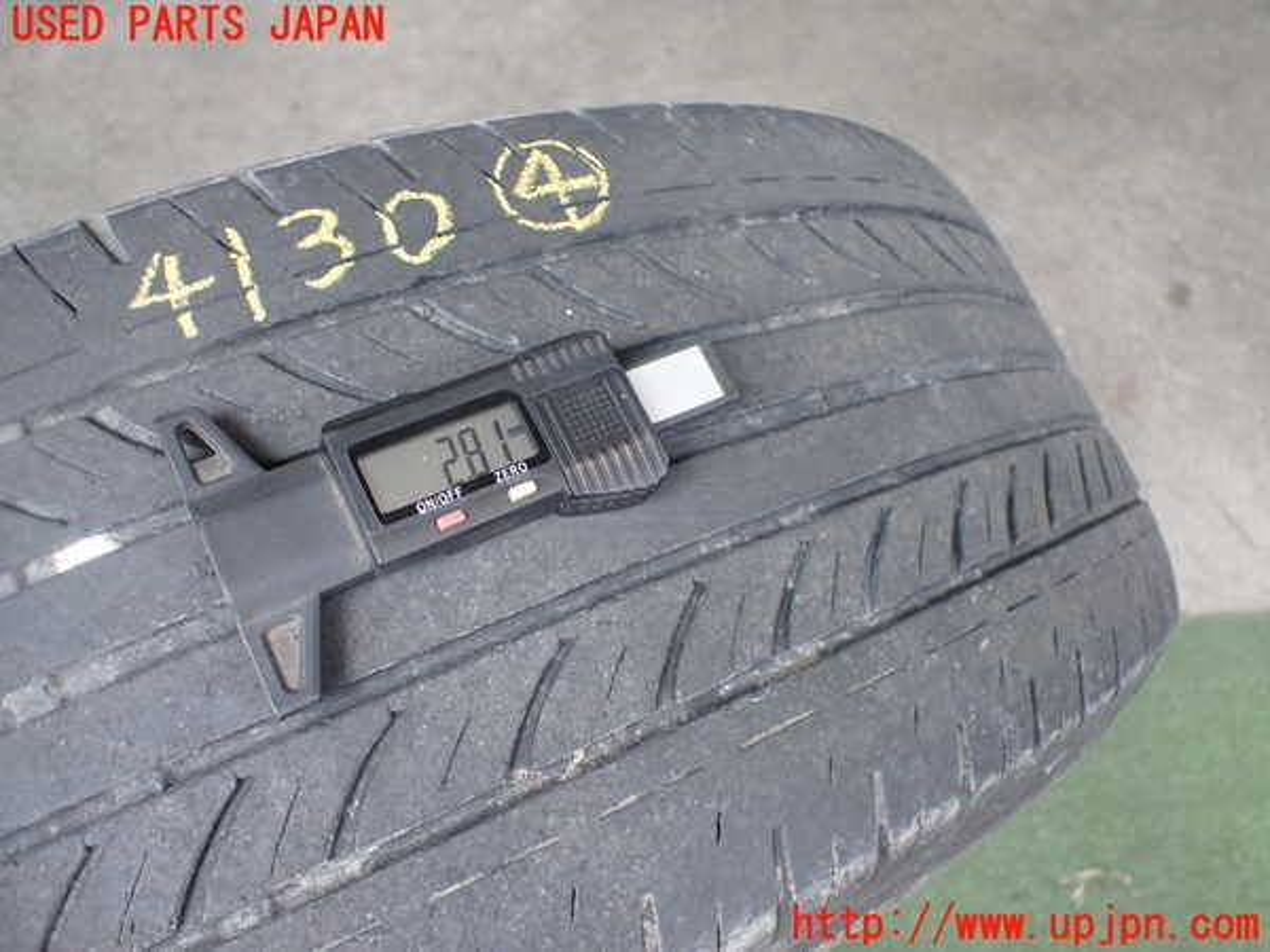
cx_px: 635
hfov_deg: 60.0
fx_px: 1101
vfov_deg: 46.8
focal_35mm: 30
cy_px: 476
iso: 320
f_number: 2.3
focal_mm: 5.4
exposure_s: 1/125
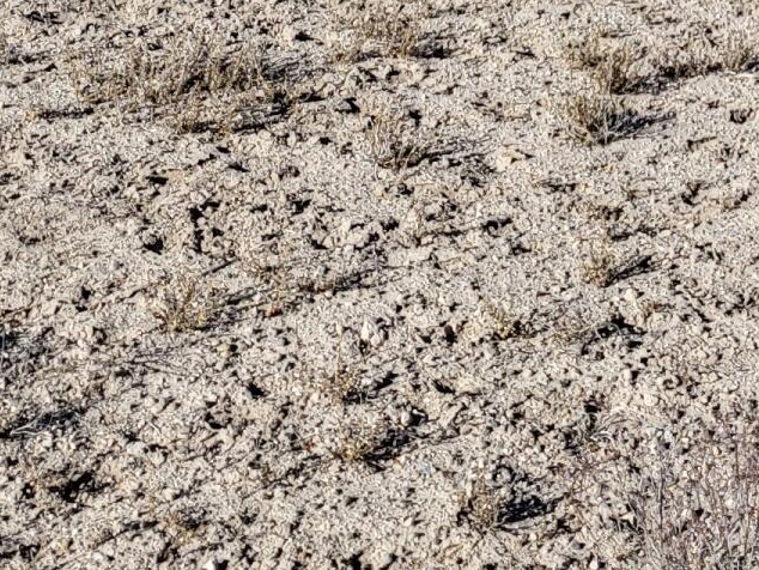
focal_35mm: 123
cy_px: -417
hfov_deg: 15.5
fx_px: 2698
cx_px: 892
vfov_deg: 11.3
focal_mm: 4.25
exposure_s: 1/5219
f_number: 1.8
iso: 50
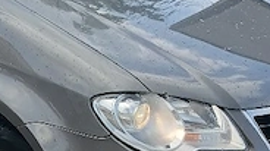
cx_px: -13
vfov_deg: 9.4
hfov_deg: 16.4
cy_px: 69
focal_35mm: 128
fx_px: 915
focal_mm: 3.98
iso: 20
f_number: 1.8
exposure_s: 1/185
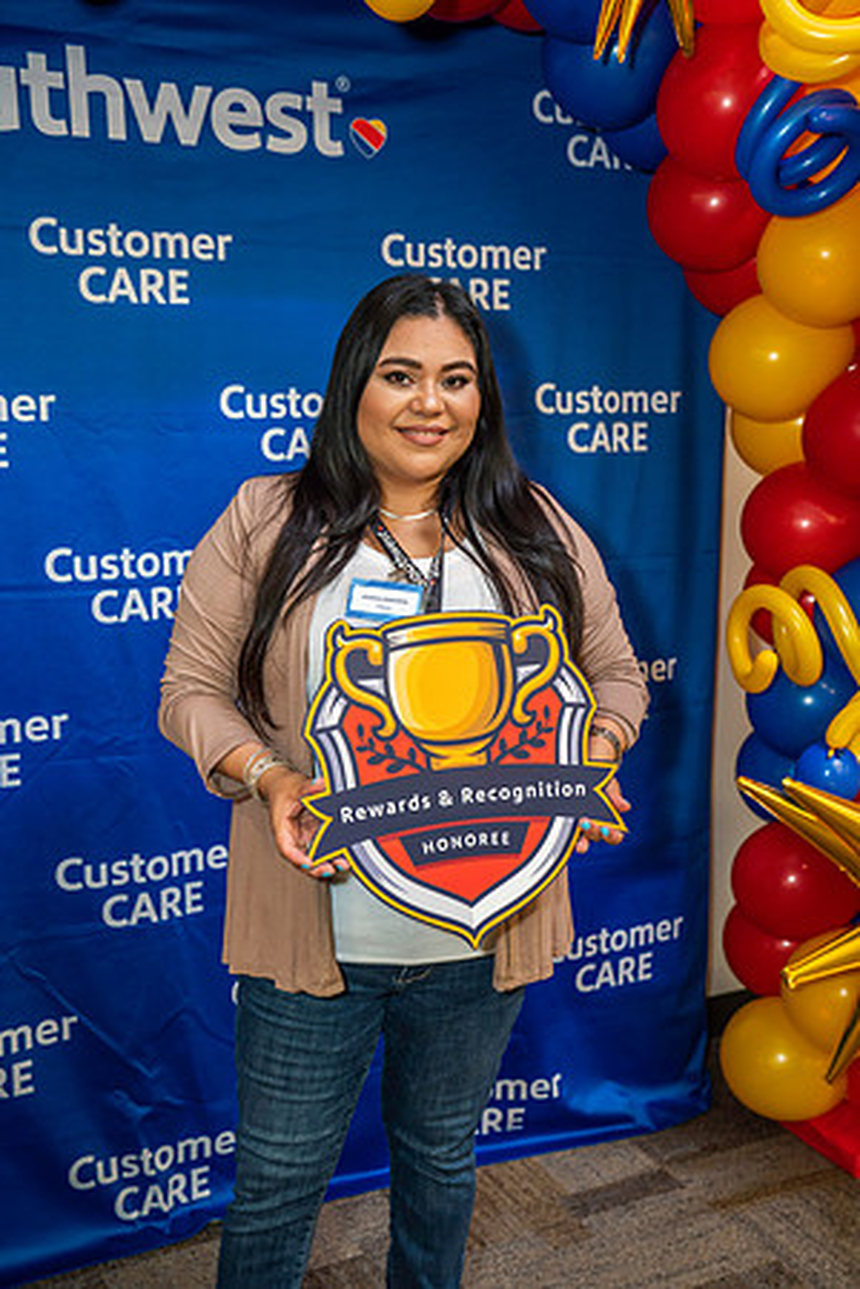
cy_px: 644
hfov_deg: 30.5
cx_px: 430
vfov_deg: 44.5
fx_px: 1577
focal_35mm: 44
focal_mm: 44
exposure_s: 1/160
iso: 1250
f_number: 4
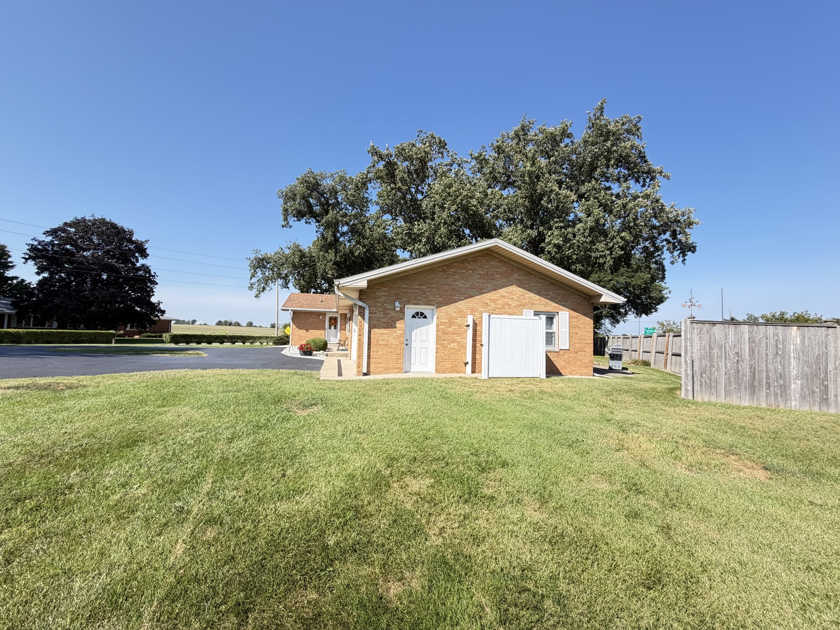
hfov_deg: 102.1
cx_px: 420
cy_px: 315
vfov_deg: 85.7
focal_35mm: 14
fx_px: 340
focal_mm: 2.22
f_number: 2.2
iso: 64
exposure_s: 1/472
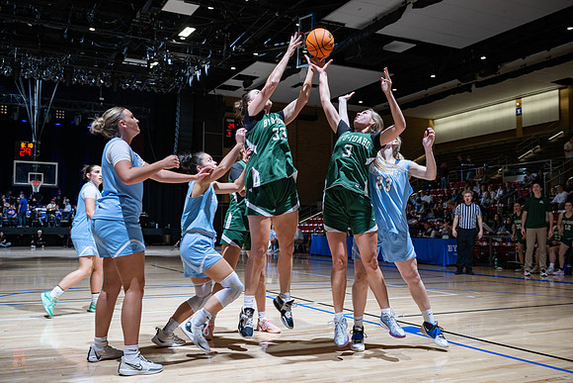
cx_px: 286
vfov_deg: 37.9
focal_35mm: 35
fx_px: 557
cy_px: 192
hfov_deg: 54.4
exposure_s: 1/100
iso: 80
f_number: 5
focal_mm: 35
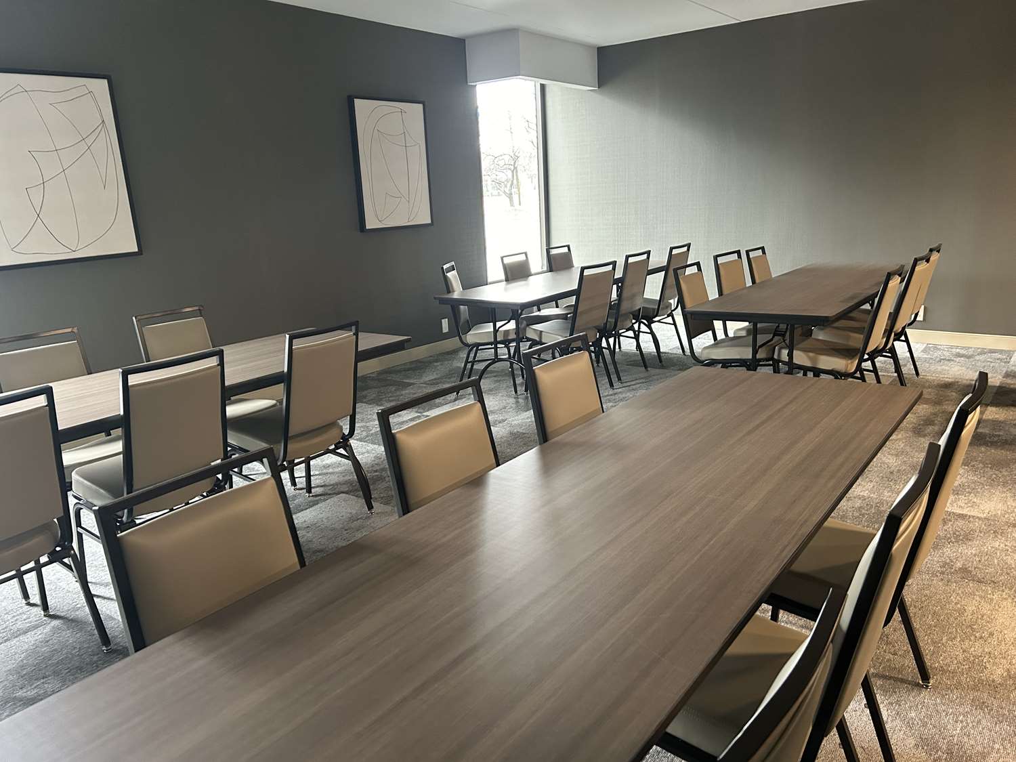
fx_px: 763
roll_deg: +3.4
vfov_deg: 53.1
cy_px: 381
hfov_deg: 67.3
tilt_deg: -12.8
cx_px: 508
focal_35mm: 26
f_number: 1.5
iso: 320
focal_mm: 5.7
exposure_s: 1/60
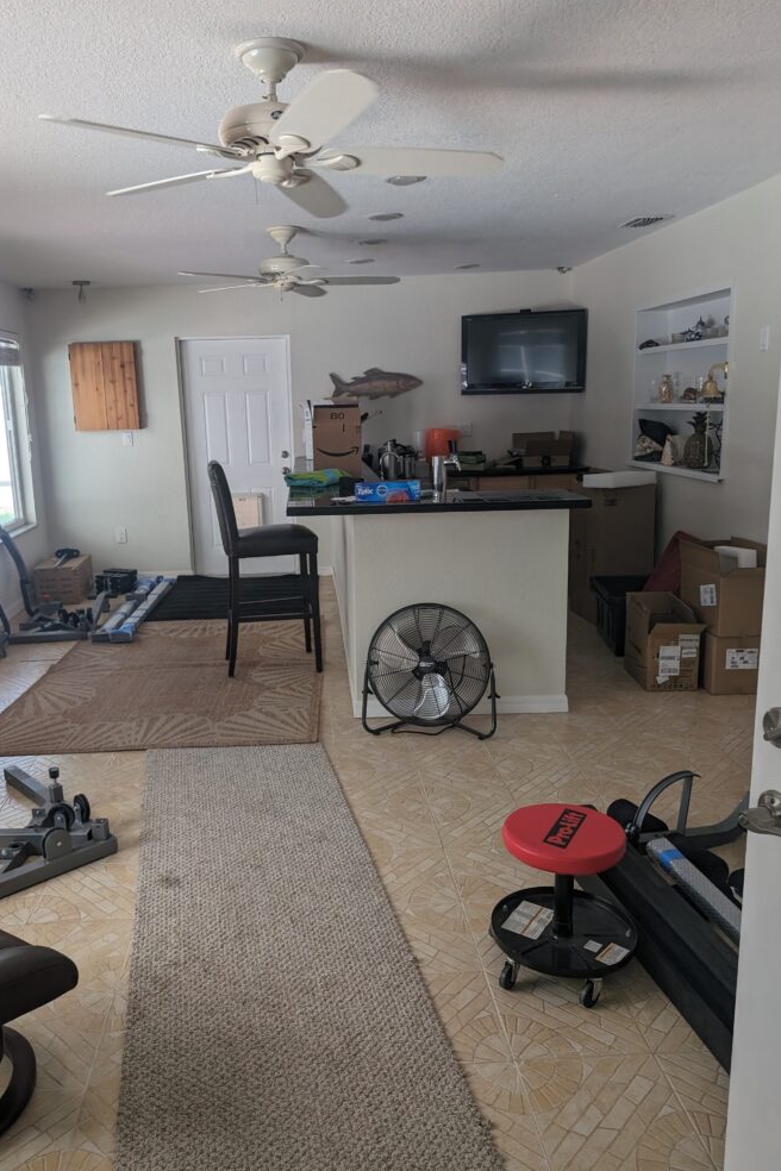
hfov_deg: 49.5
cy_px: 581
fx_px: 846
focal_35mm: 26
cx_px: 351
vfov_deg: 69.4
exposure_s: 1/276
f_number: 1.68
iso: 569
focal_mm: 6.9
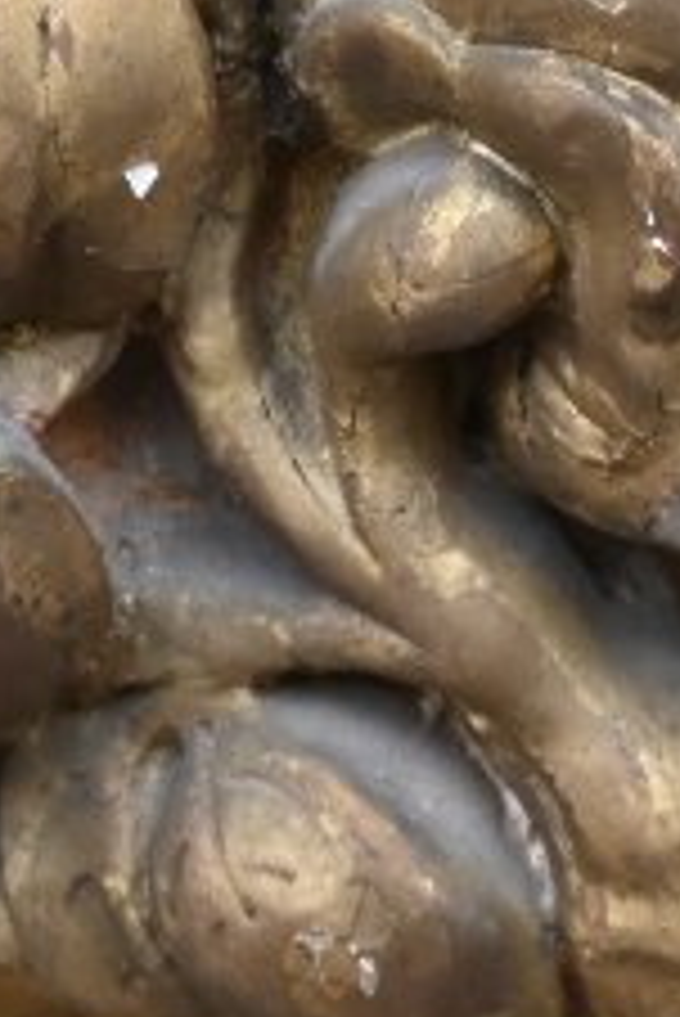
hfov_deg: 3.9
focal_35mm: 350
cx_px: 1419
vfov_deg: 5.9
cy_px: 603
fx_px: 9901
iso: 640
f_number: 4.5
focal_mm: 44
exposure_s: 1/125
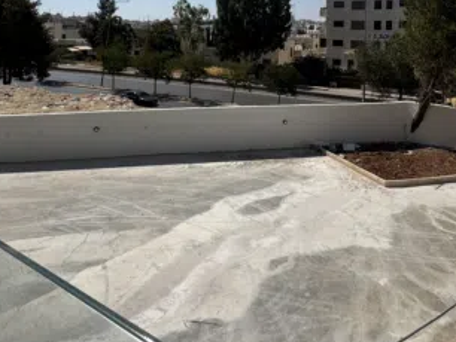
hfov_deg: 56.6
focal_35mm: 32
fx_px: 422
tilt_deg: -3.8
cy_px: 29
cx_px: 261
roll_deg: -0.3
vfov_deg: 40.6
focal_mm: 2.22
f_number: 2.2
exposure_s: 1/3906
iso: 50
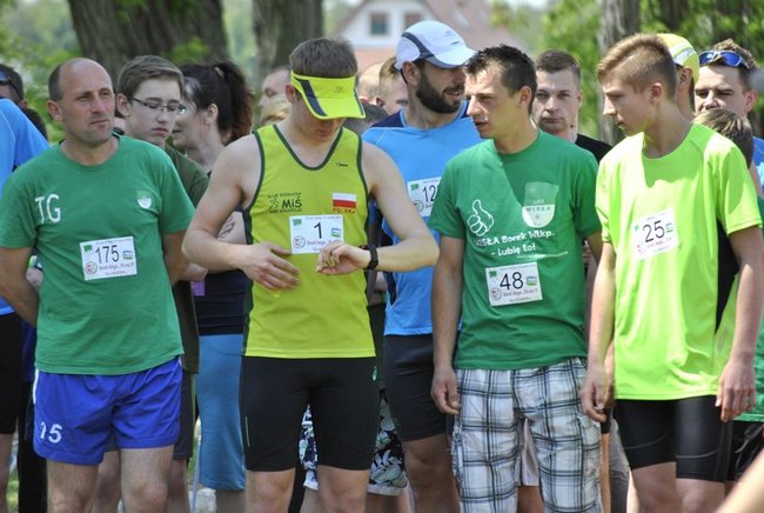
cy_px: 256
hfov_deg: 6.9
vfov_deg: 4.6
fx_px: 6378
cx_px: 382
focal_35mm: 300
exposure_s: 1/500
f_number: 5.6
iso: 360
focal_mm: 200
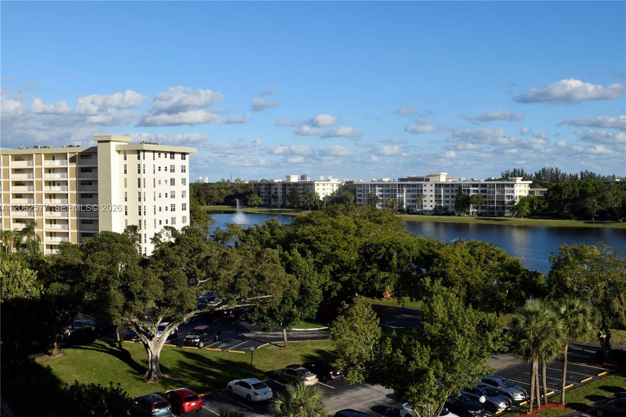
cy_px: 208
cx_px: 313
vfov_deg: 33.0
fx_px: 704
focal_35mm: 40
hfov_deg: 47.9
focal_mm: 27
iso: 100
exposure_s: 1/200
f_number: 11
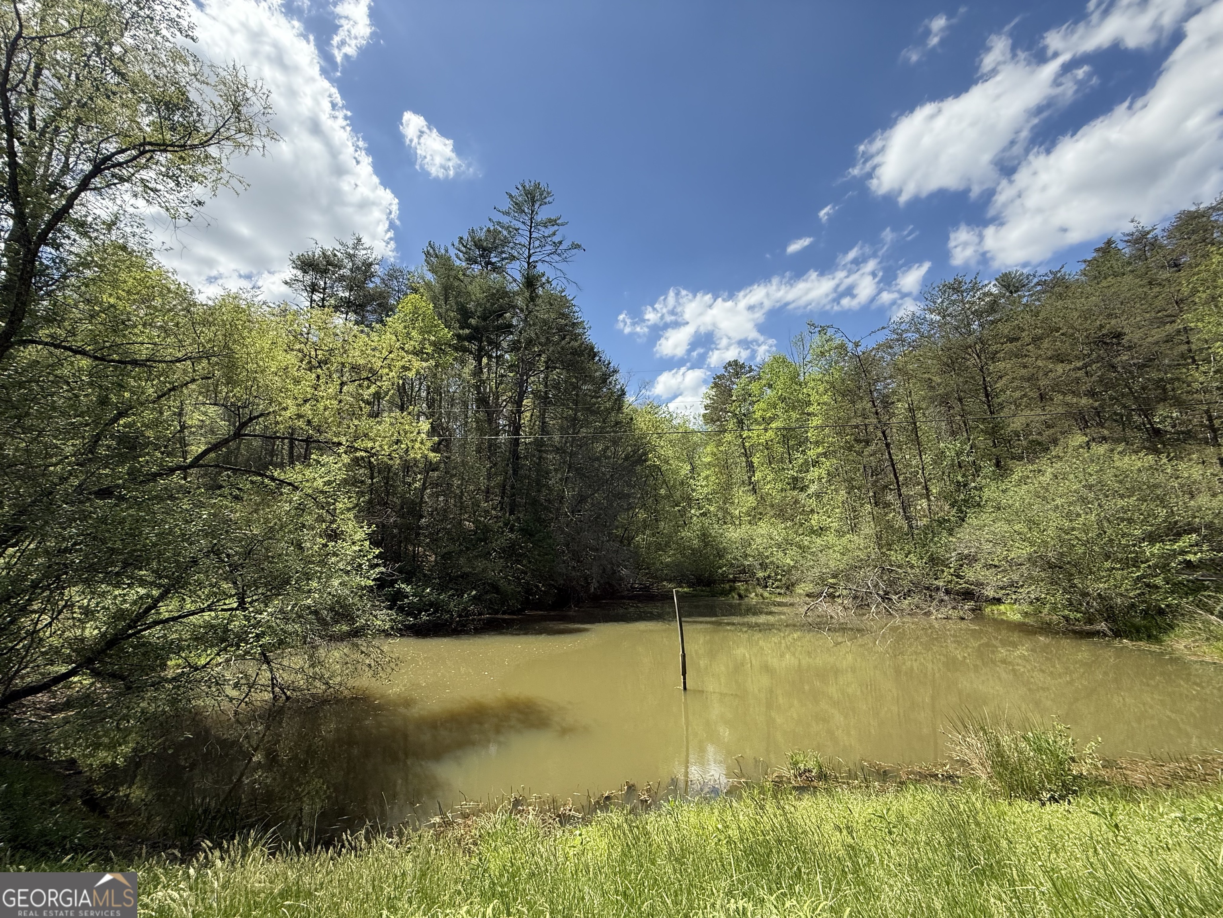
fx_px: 495
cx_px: 612
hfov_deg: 102.1
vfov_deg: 85.7
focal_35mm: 14
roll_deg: +1.1
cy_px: 459
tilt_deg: +11.9
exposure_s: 1/1572
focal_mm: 2.22
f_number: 2.2
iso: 64
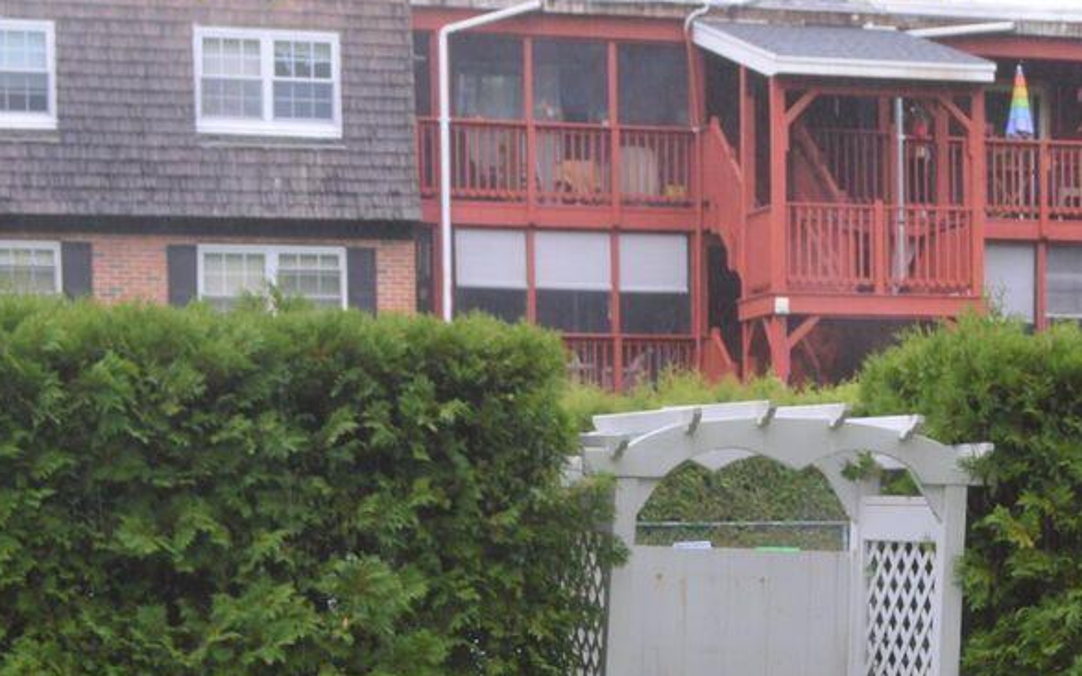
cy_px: 827
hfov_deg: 17.9
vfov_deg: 11.3
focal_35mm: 113
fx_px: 3332
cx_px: 1159
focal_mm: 24
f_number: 5.6
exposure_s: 1/125
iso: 200
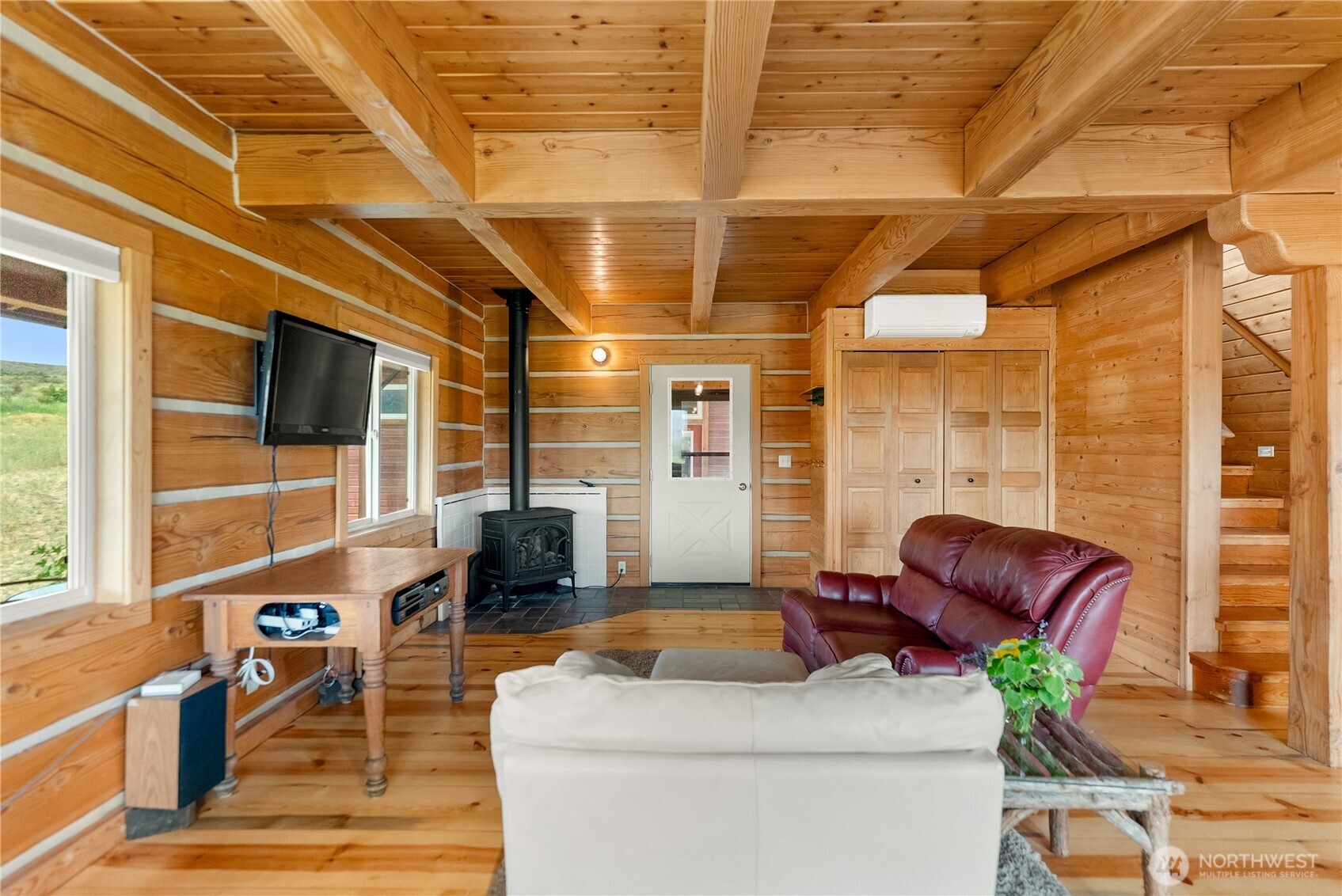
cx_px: 671
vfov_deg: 71.8
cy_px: 448
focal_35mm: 17
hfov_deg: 94.6
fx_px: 619
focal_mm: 16.6
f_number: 2.8
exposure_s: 1/15
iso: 400
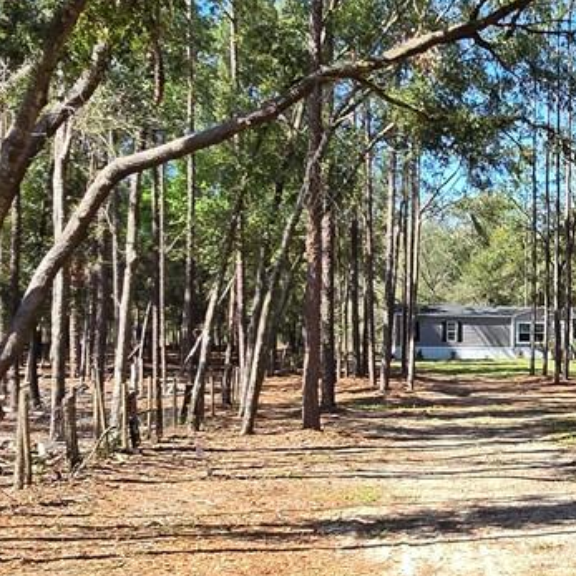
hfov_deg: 29.3
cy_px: 408
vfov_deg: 31.8
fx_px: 998
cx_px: 621
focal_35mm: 53
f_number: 2.2
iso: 50
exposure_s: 1/812
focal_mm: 2.2
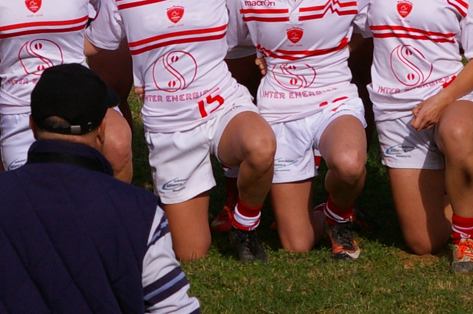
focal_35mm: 620
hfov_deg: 3.3
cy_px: -191
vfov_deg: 2.2
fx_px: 8141
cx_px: 309
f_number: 11
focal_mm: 120
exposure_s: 1/750
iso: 400
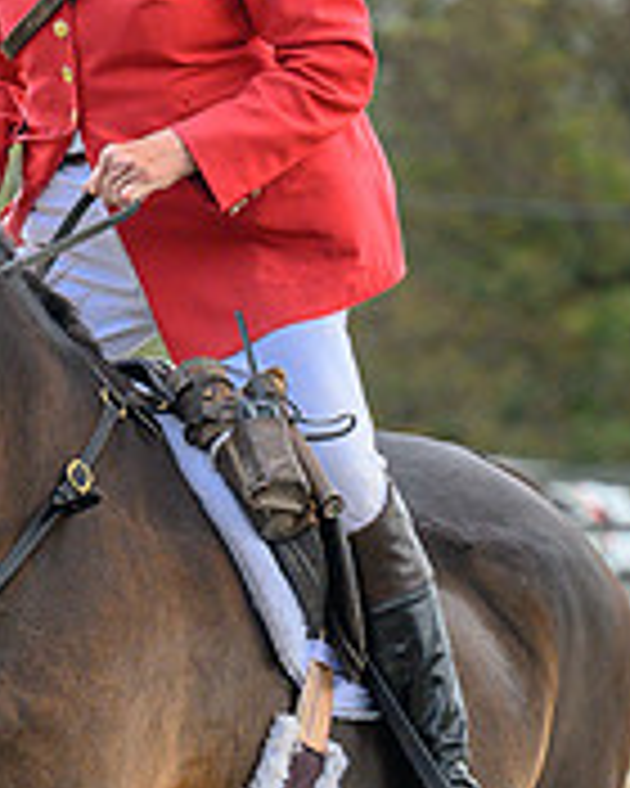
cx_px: -185
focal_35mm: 403
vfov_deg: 4.8
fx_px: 9393
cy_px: 262
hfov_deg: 3.8
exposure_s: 1/1000
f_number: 3.5
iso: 640
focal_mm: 102
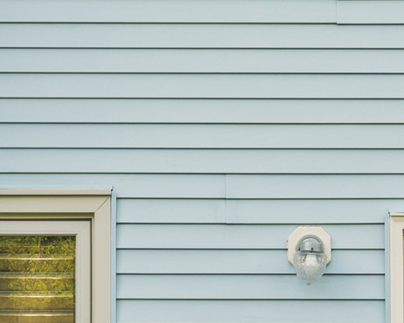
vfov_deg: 8.4
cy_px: 406
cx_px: 202
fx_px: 2165
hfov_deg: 10.7
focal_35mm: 181
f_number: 8
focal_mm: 29
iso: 200
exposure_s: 1/4
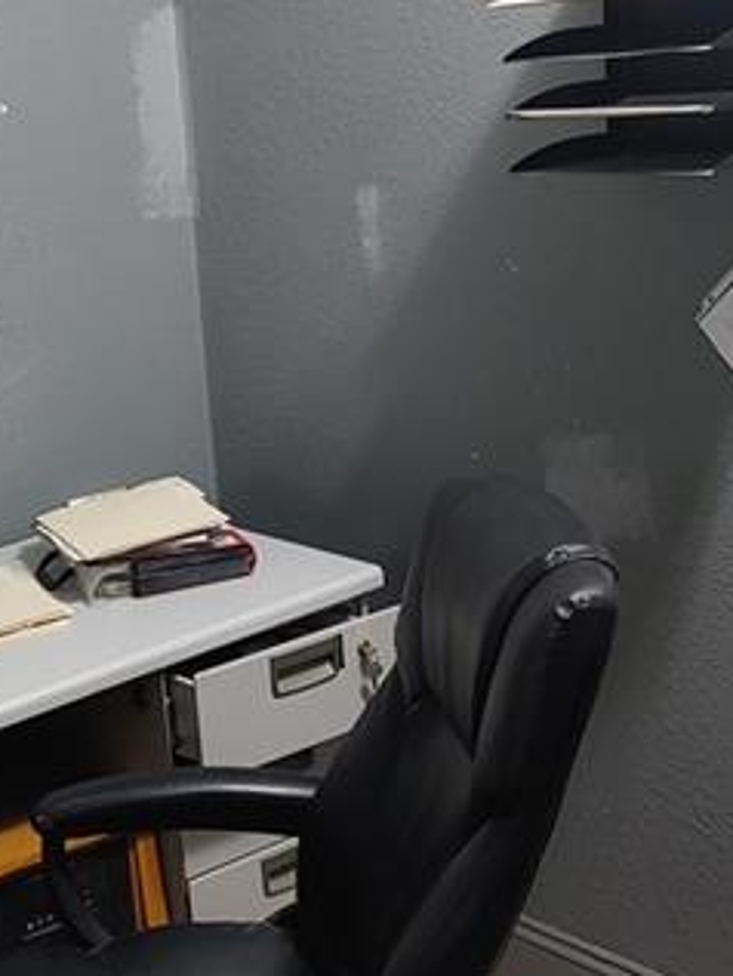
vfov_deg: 30.7
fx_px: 1778
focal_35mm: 63
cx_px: 77
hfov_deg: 22.7
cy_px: 517
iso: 250
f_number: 1.8
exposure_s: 1/24
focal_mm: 4.36
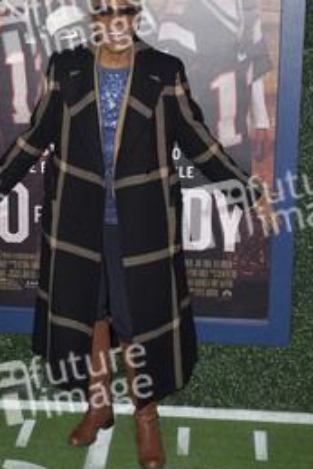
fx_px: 964
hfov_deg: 18.4
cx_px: 113
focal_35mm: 74
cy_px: 116
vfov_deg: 27.0
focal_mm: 48
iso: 400
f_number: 6.3
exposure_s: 1/250
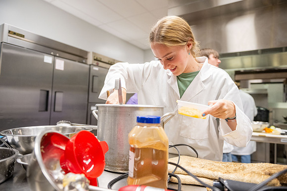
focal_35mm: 24
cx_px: 144
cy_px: 96
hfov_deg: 73.7
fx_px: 191
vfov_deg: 53.2
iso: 2500
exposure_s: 1/400
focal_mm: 24
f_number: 2.8
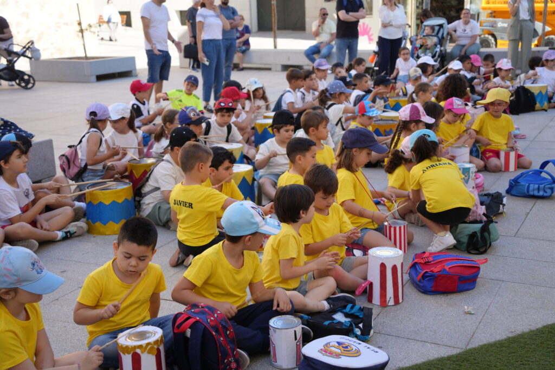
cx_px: 278
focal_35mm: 47
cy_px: 185
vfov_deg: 28.7
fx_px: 725
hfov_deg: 41.9
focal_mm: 47
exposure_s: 1/200
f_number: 4
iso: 100
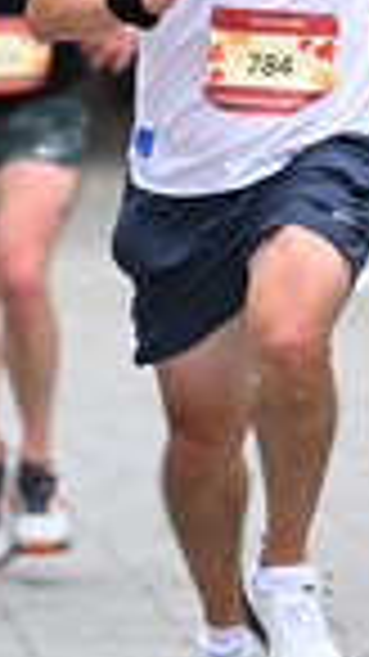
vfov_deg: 2.7
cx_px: 331
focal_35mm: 790
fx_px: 13758
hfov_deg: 1.5
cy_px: -122
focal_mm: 200
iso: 640
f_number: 2.8
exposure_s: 1/2000
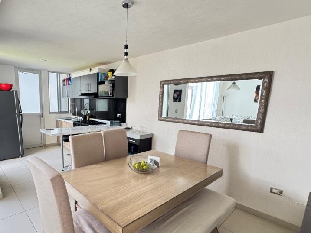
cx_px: 111
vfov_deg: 65.7
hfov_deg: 79.8
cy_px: 133
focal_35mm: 20
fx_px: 180
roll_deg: -0.8
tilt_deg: -10.1
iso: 320
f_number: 2.2
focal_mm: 2.22
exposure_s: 1/64
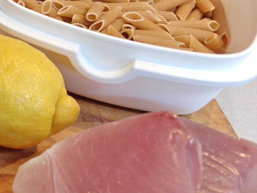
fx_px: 534
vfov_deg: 20.4
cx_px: -101
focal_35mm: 72
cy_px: 88
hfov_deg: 23.1
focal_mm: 6.06
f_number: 1.6
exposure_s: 1/88
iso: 200
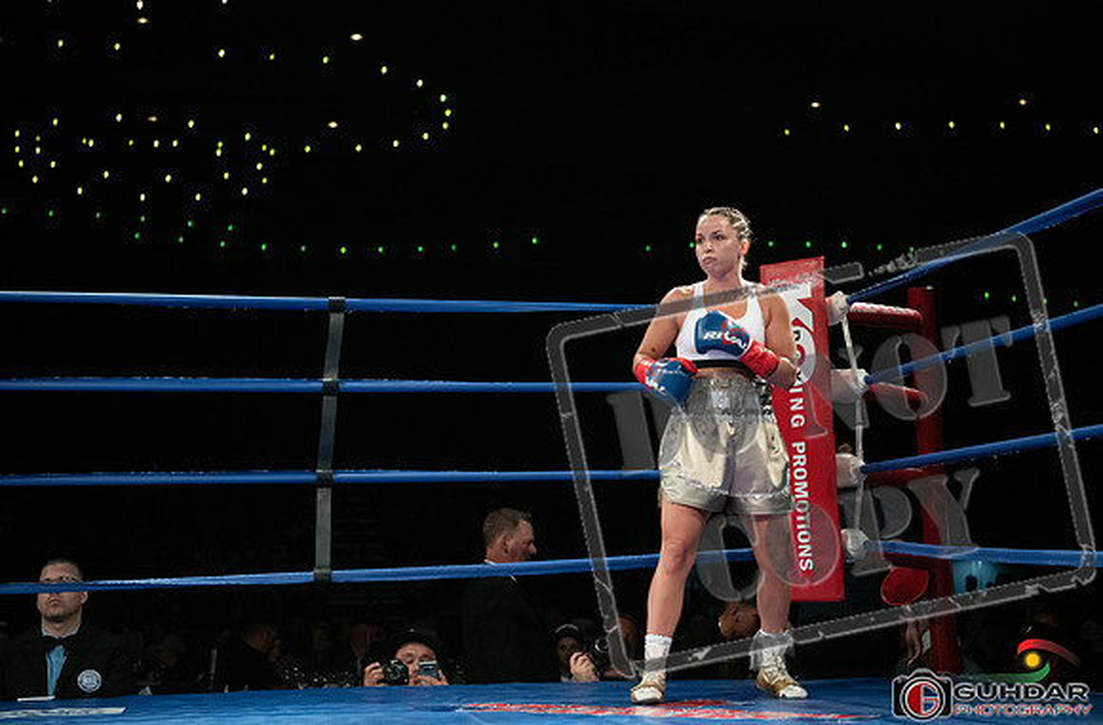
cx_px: 574
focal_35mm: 58
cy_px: 337
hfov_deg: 34.7
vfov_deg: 23.2
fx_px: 1767
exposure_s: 1/1250
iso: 1600
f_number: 2.8
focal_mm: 52
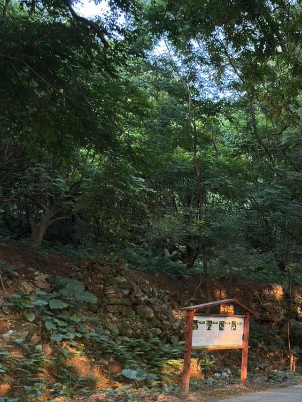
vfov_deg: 34.3
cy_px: 213
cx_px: 345
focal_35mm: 56
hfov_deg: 24.1
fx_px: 651
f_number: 1.78
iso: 320
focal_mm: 6.86
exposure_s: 1/60
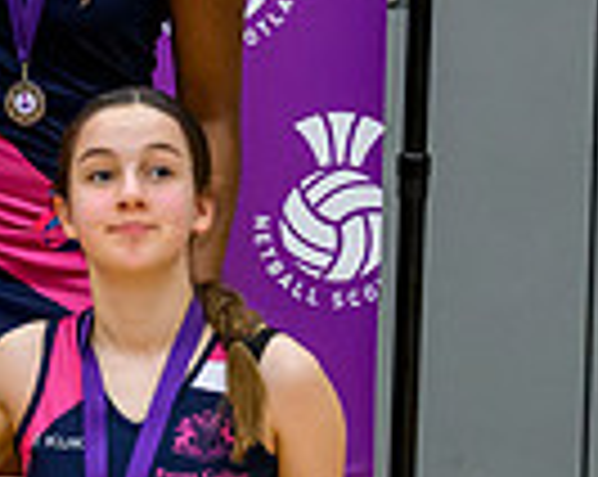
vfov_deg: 5.1
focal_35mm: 300
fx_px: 5302
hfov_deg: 6.2
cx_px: -706
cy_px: 262
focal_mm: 59
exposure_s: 1/500
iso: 5000
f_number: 4
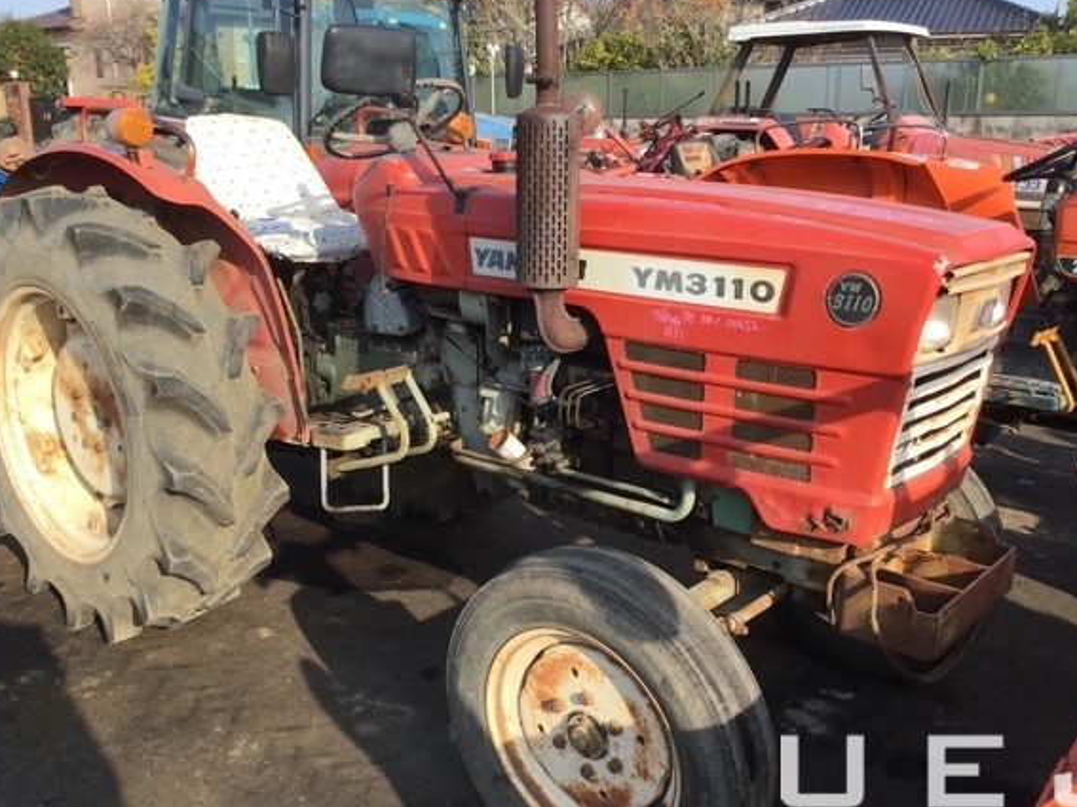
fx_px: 1089
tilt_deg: -17.1
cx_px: 553
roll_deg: -0.1
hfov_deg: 52.6
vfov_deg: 40.7
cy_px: 427
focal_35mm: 35
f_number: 2.4
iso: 25
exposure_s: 1/529
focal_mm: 3.3
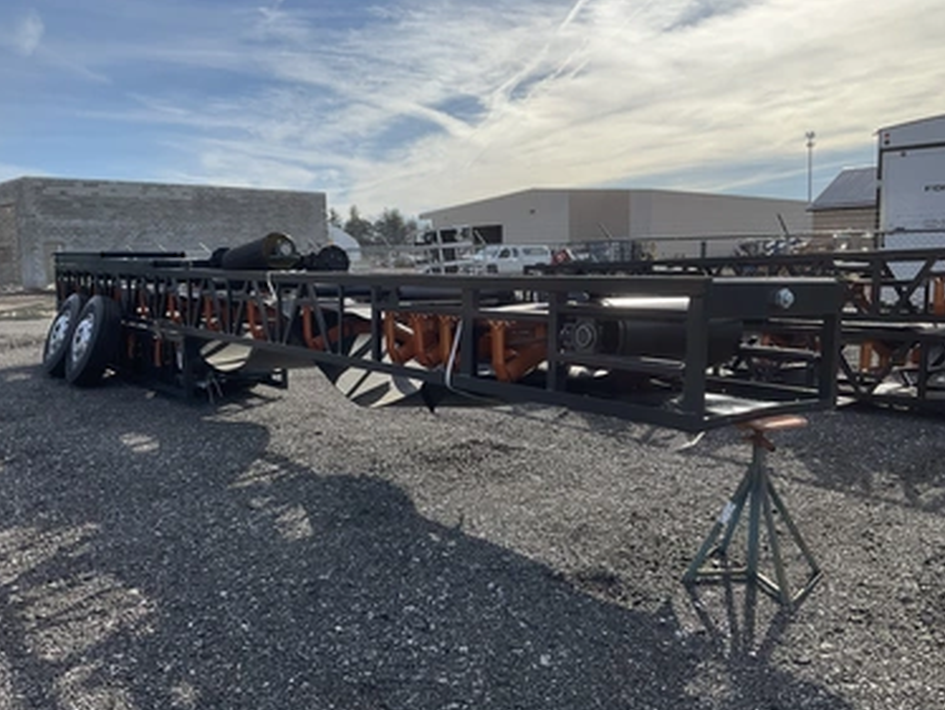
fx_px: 847
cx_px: 470
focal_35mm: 31
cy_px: 376
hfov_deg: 58.3
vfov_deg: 45.5
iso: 25
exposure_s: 1/2667
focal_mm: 3
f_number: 1.8
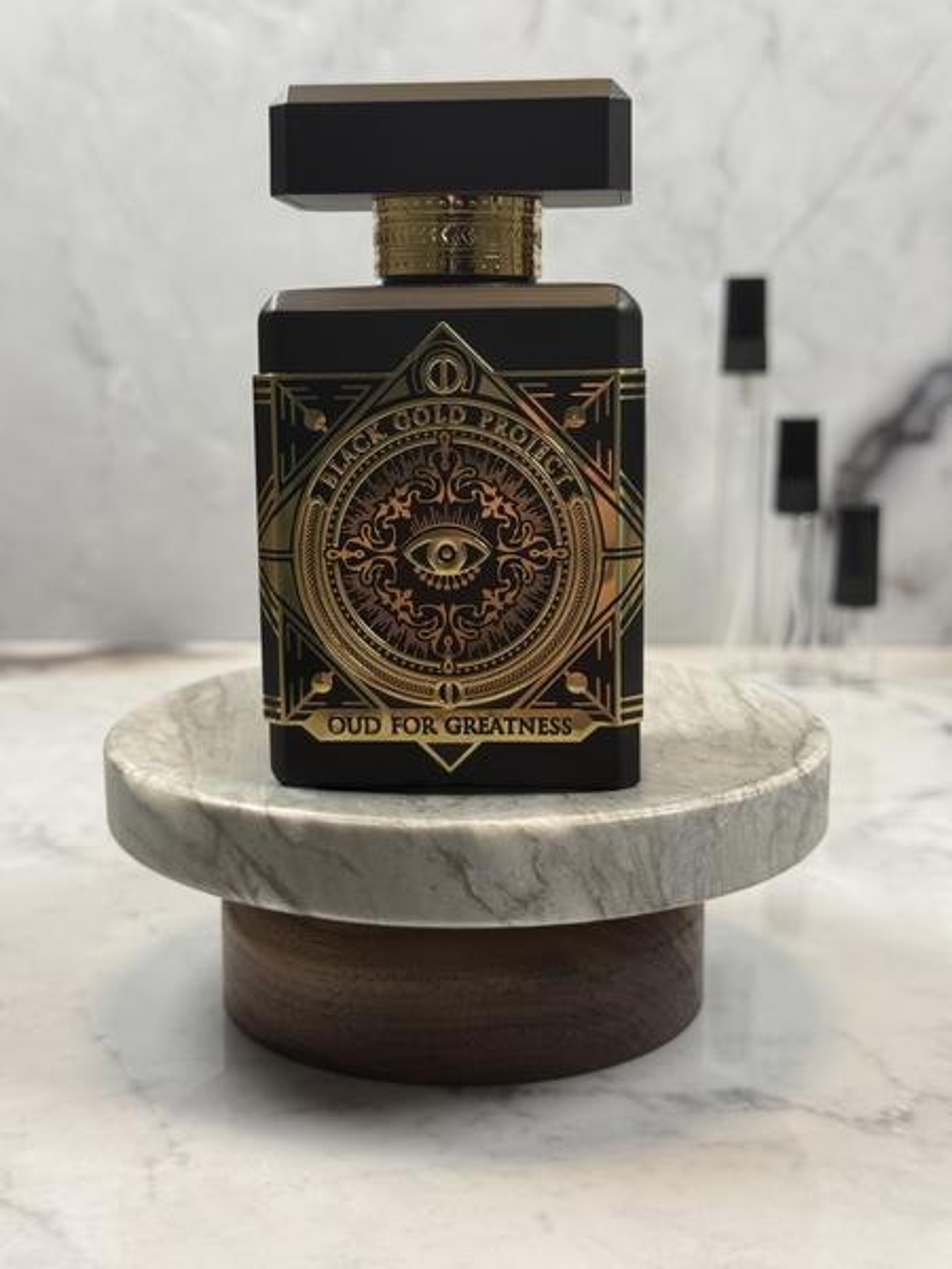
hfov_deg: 30.3
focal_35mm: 48
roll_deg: -0.5
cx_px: 476
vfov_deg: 39.7
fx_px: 1760
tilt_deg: -10.5
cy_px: 634
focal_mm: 6.76
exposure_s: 1/120
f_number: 1.78
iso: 80
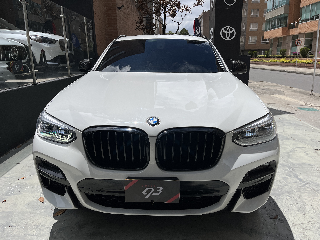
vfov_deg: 53.1
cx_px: 160
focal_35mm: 26
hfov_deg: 67.3
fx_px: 240
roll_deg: +1.3
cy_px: 120
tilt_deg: -14.5
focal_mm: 5.1
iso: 50
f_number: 1.6
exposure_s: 1/9901
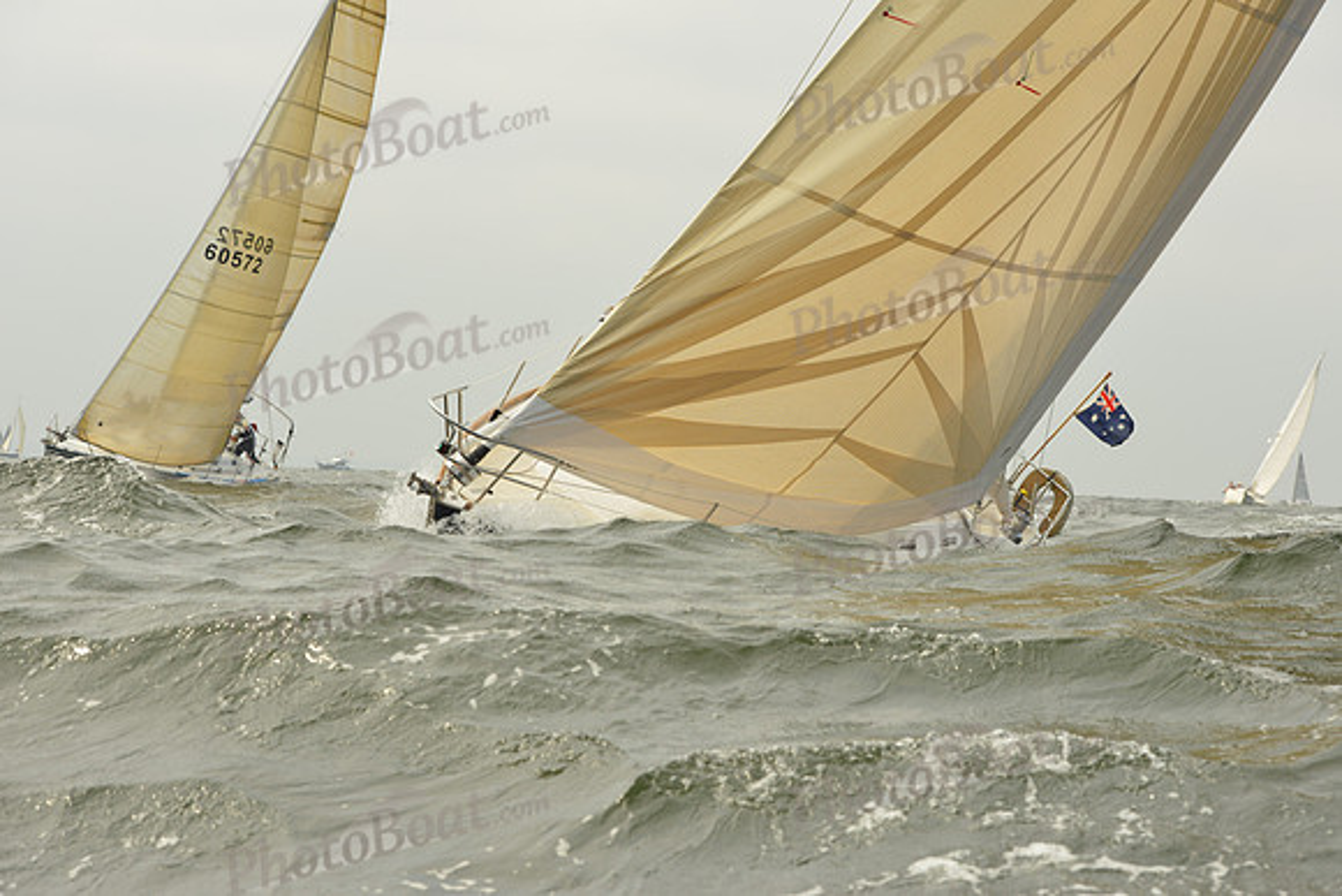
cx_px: 671
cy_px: 448
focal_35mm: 90
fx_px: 3356
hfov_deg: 22.6
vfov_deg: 15.2
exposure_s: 1/1250
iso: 320
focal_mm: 90
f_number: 8
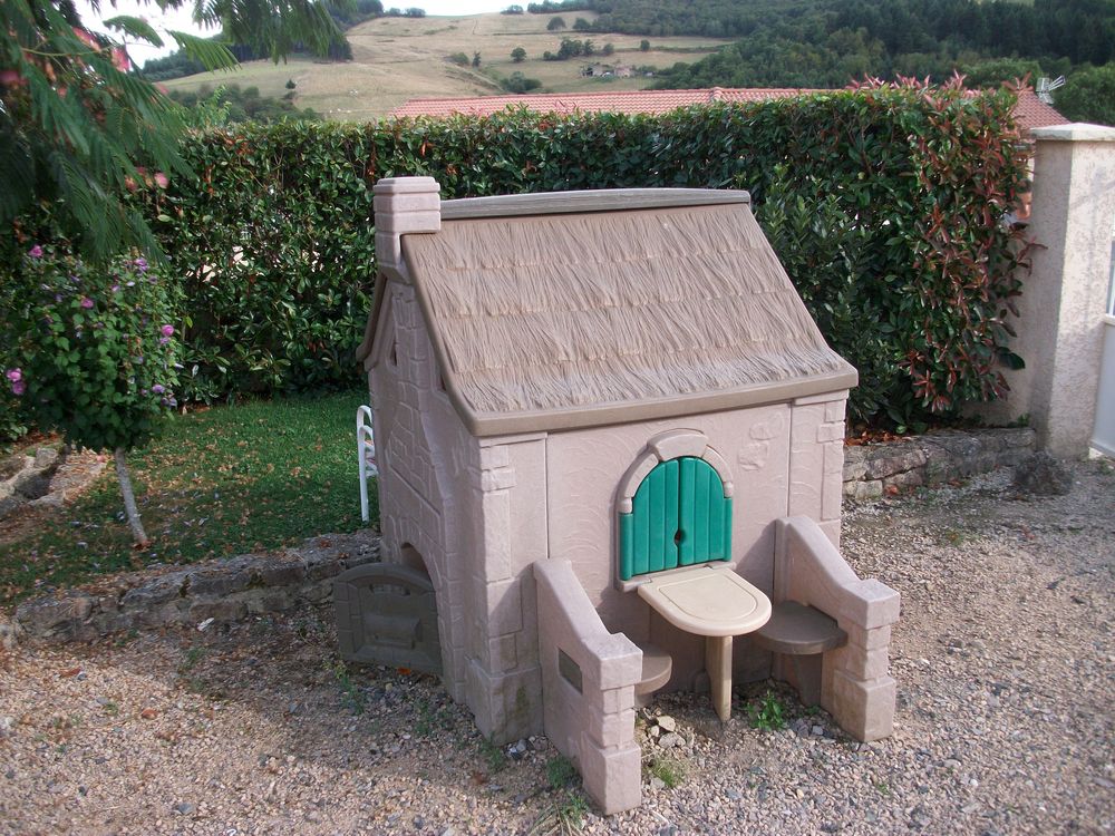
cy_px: 418
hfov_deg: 58.4
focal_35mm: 31
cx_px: 558
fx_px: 999
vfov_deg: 45.4
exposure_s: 1/257
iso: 80
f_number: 2.9
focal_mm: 5.7
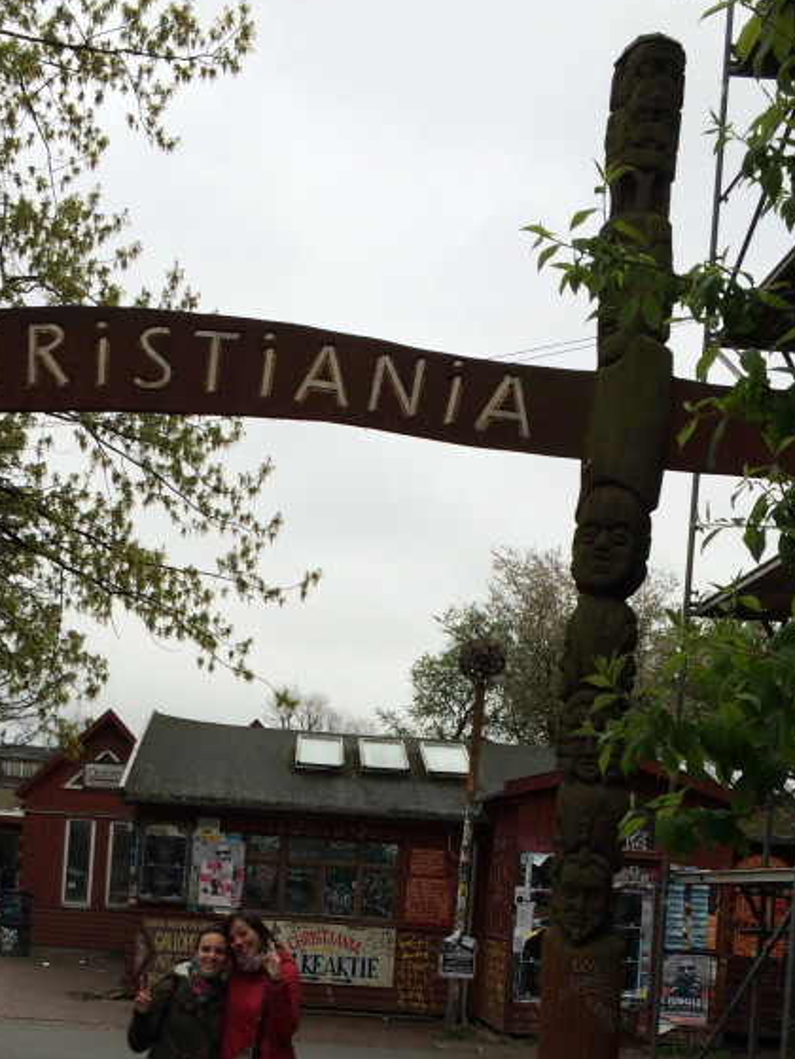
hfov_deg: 27.3
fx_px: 1623
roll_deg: -3.0
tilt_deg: -0.5
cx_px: 261
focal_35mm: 53
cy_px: 881
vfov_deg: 34.8
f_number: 2.2
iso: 32
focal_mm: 4.15
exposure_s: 1/820
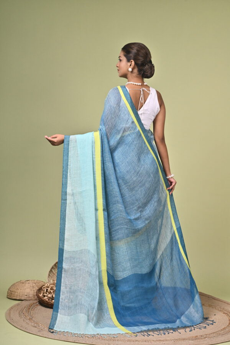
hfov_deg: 16.1
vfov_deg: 23.9
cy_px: 172
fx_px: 815
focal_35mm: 85
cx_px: 115
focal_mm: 85
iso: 400
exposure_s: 1/160
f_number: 8
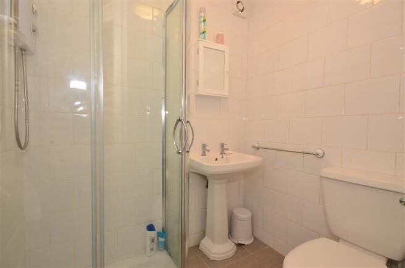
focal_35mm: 18
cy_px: 134
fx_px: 202
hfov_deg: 90.1
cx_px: 202
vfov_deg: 67.1
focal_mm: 12
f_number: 13
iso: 320
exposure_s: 1/4
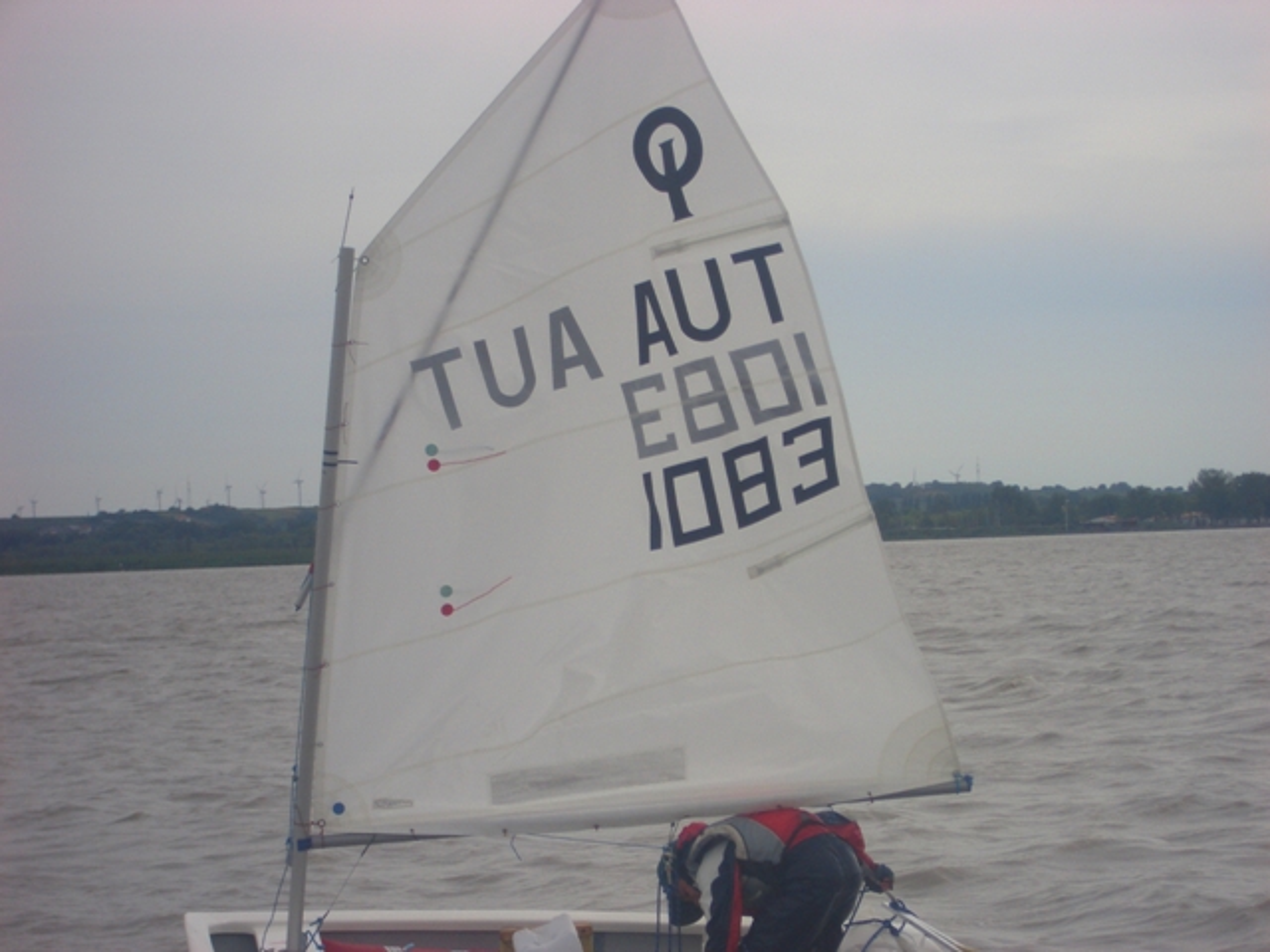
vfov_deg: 14.1
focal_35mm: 105
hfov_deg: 18.7
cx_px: 635
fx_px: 3852
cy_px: 476
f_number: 4.8
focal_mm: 17.4
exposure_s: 1/800
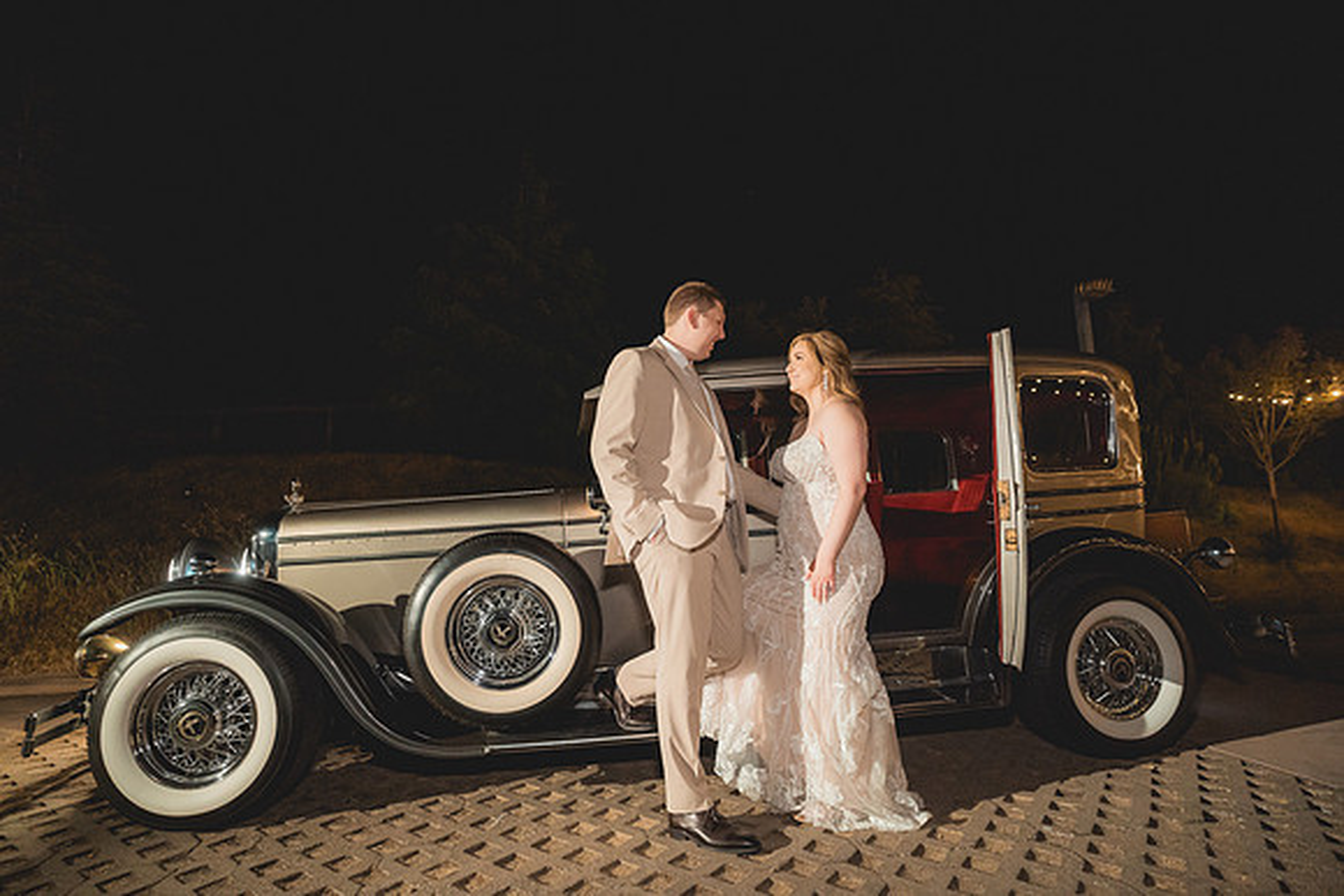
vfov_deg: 67.4
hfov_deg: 90.0
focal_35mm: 18
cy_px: 448
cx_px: 672
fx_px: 672
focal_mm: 18
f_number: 2.8
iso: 3200
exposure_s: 1/125
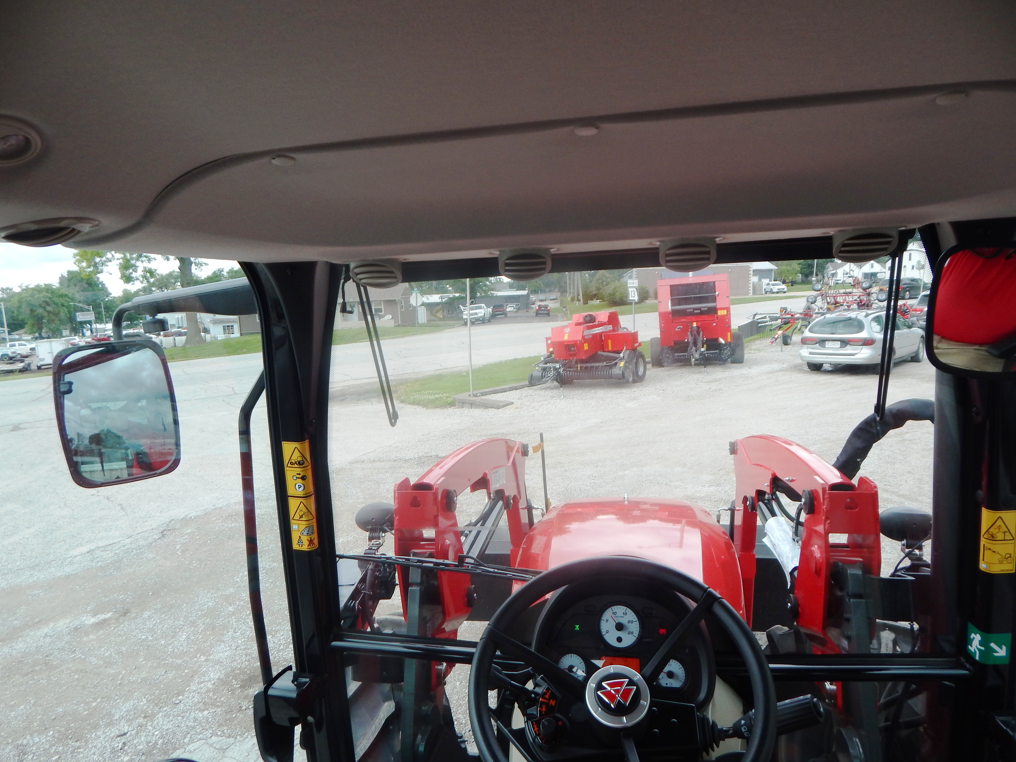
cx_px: 508
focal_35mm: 22
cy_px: 381
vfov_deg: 61.1
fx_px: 646
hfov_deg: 76.4
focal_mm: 4
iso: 125
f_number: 3
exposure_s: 1/320
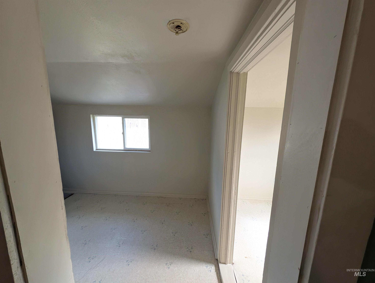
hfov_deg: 110.5
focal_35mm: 12
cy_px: 142
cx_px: 188
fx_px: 130
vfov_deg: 94.6
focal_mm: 2.23
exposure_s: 1/172
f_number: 1.95
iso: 341
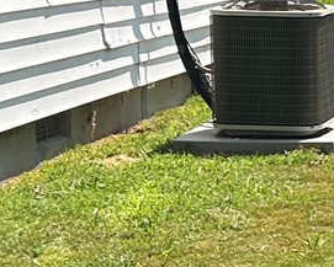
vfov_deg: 8.6
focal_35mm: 180
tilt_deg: -8.7
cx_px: 625
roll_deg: -0.1
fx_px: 1780
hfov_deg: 10.1
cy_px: 198
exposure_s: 1/2695
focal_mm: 5.7
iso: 50
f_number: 1.5
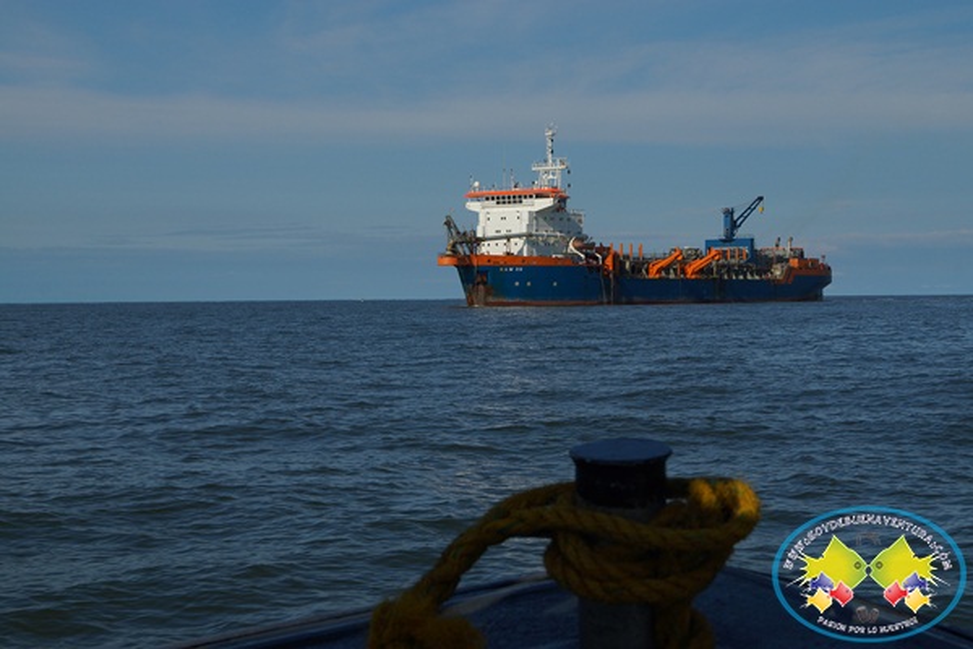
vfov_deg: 22.6
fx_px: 1622
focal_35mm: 60
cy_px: 324
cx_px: 486
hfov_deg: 33.4
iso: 100
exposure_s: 1/200
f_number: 11
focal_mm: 40
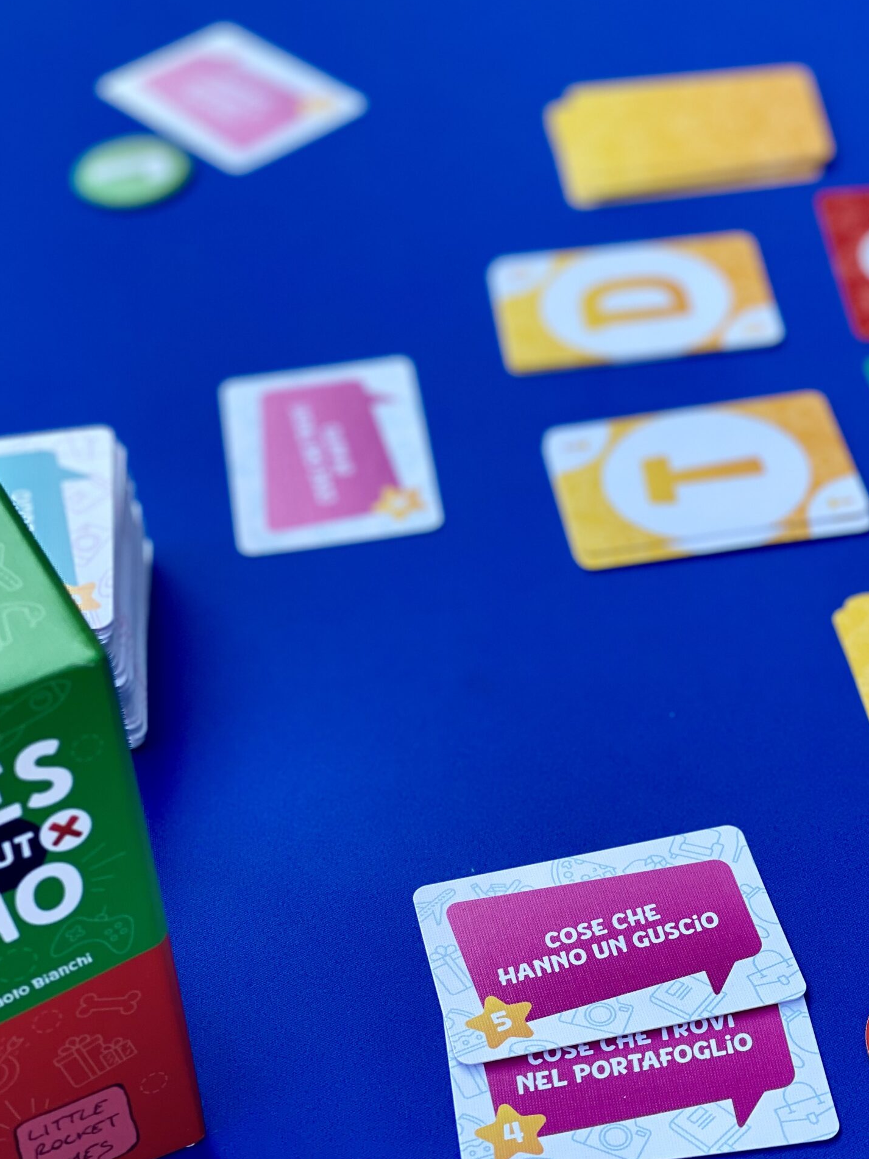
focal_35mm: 70
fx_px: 2344
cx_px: 443
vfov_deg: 27.7
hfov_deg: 21.0
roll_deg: +5.9
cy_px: 703
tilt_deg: -42.7
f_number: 2
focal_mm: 6
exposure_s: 1/158
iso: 20
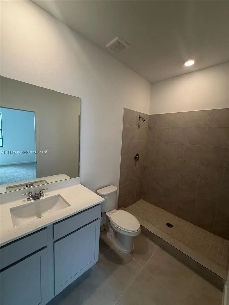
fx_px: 123
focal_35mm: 14
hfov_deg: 85.7
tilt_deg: -8.1
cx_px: 114
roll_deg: -3.2
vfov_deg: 102.1
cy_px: 152
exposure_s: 1/120
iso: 200
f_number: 2.2
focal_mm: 2.22
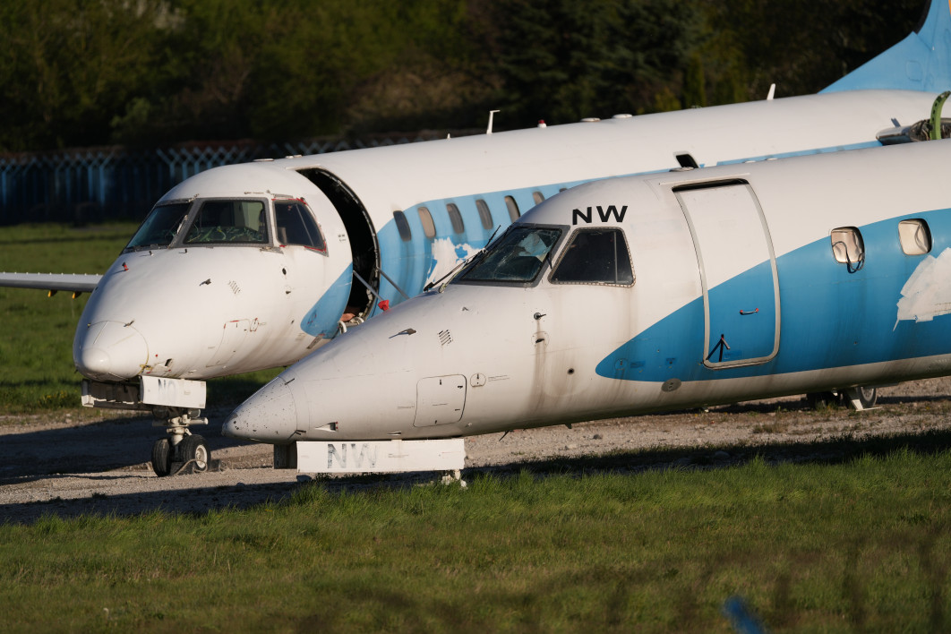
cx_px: 476
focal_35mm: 400
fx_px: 10566
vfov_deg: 3.4
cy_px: 317
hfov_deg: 5.2
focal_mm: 400
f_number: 4.5
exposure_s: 1/3200
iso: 200
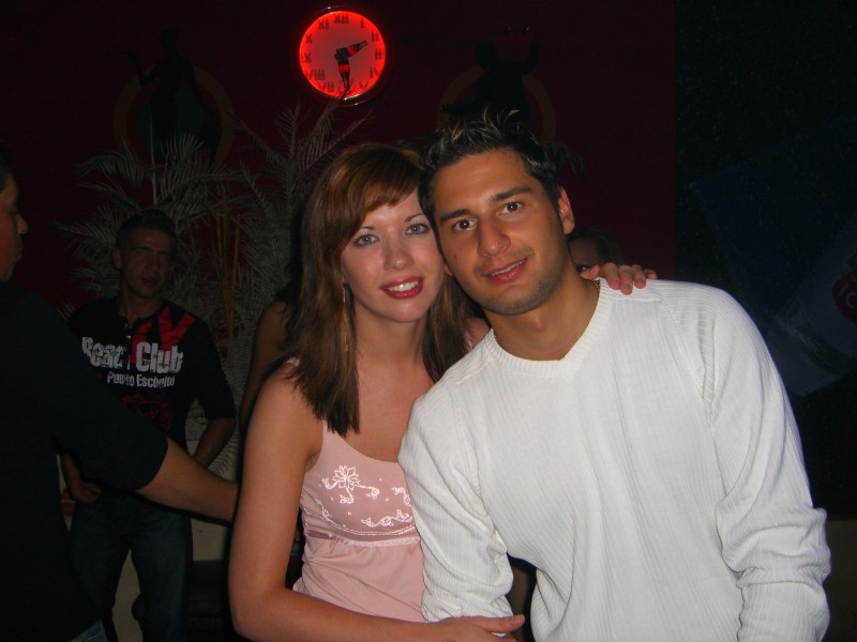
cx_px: 428
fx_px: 941
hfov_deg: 49.0
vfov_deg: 37.7
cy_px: 321
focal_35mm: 38
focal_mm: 7.9
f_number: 2.8
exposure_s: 1/60
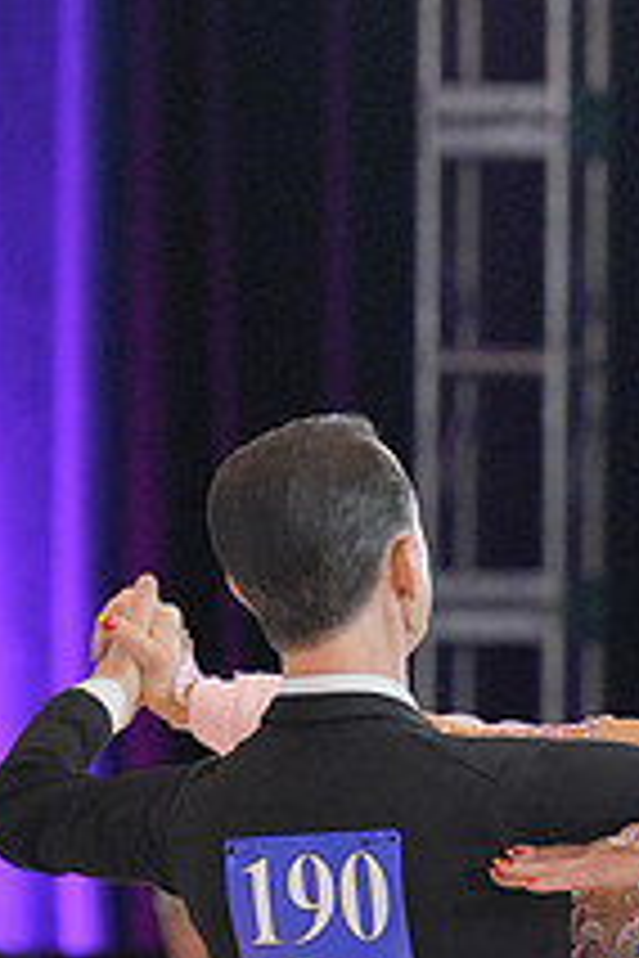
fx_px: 16320
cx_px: 826
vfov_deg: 3.4
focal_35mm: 613
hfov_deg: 2.2
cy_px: 1192
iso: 2500
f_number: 3.5
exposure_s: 1/500
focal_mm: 150
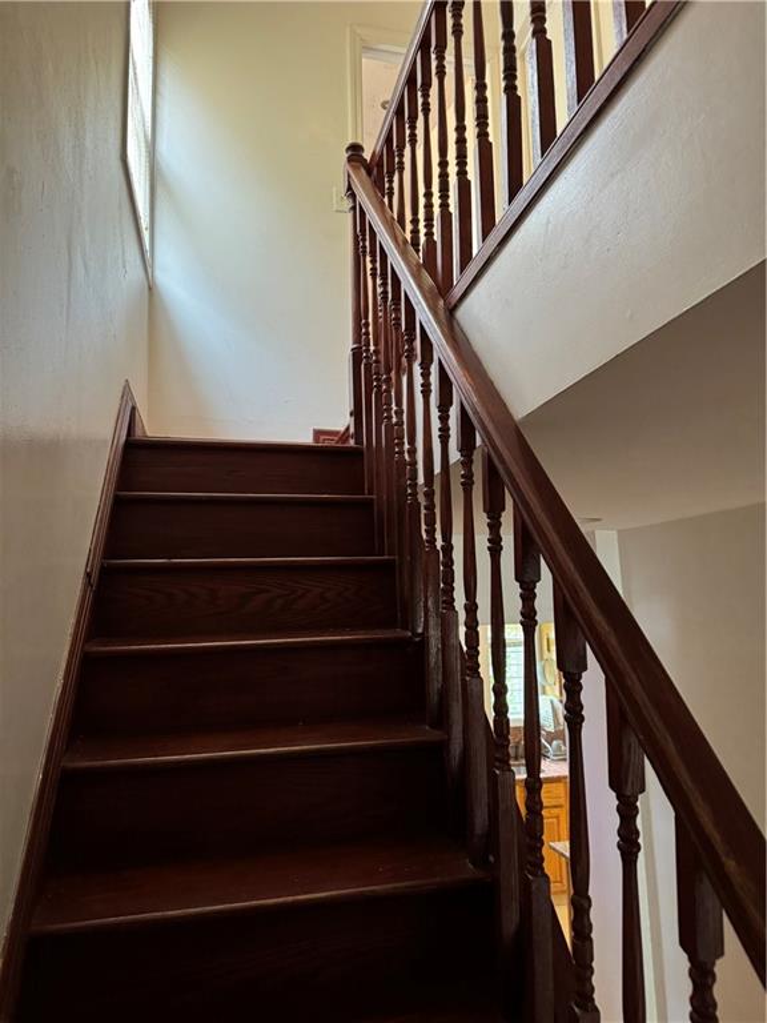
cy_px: 512
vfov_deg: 71.6
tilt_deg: +8.1
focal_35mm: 24
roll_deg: -0.1
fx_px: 709
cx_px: 384
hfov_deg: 56.8
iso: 500
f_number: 1.78
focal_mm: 6.76
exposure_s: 1/60
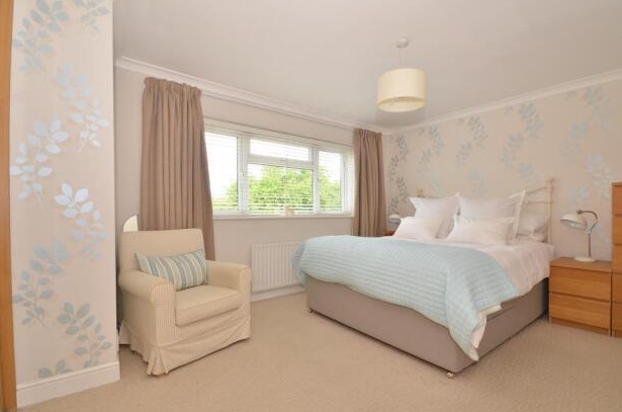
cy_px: 213
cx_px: 309
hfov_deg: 96.9
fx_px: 276
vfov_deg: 73.4
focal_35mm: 16
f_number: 10
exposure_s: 1/20
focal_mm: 10
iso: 400
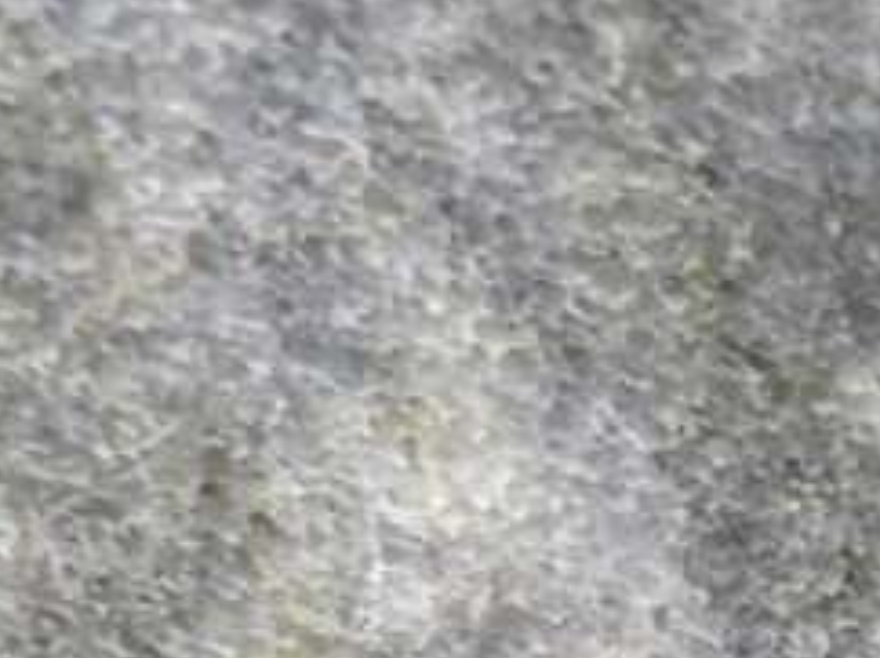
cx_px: 2051
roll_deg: -0.2
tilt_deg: -38.3
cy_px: 1487
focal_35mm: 155
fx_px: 3936
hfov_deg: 11.0
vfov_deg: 8.8
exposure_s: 1/99
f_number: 1.6
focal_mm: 5.96
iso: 125
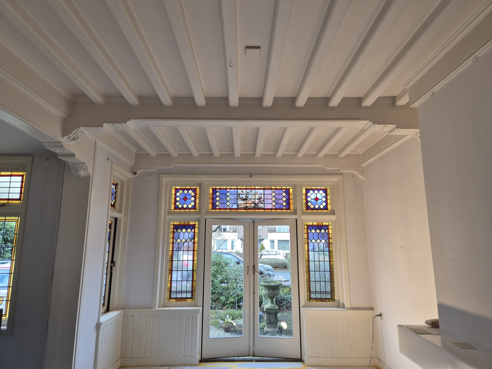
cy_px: 184
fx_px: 327
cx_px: 246
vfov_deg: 58.9
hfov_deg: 73.9
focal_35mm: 23
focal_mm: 5.4
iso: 64
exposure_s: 1/100
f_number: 1.8
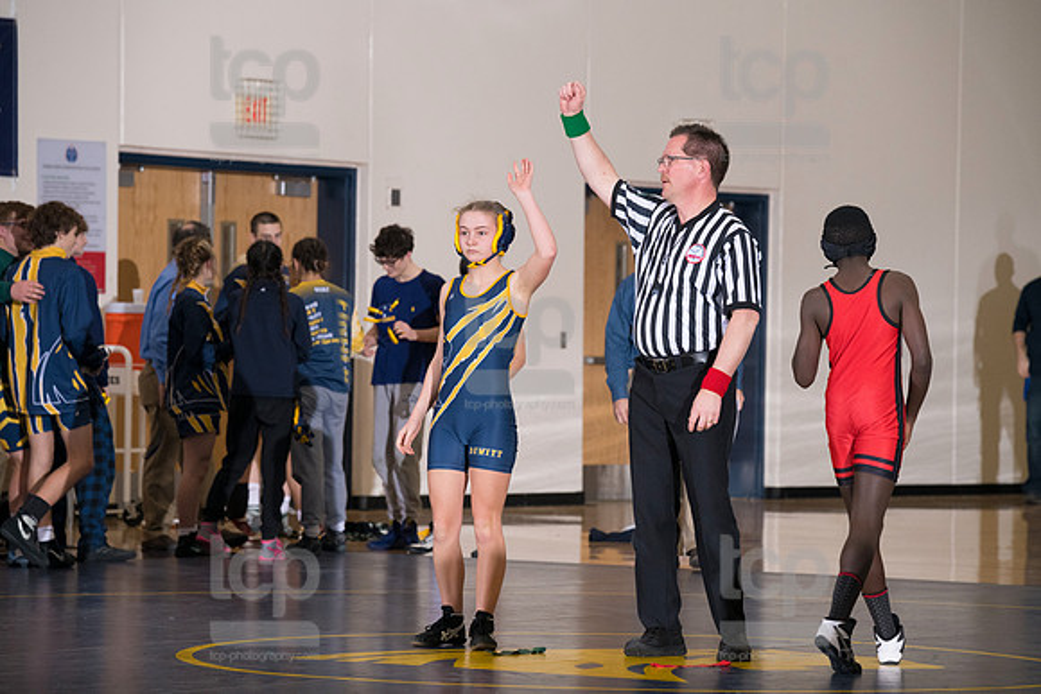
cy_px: 347
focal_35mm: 175
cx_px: 520
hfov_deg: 11.7
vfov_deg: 7.9
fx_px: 5061
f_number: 5.6
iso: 2000
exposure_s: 1/250
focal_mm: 175
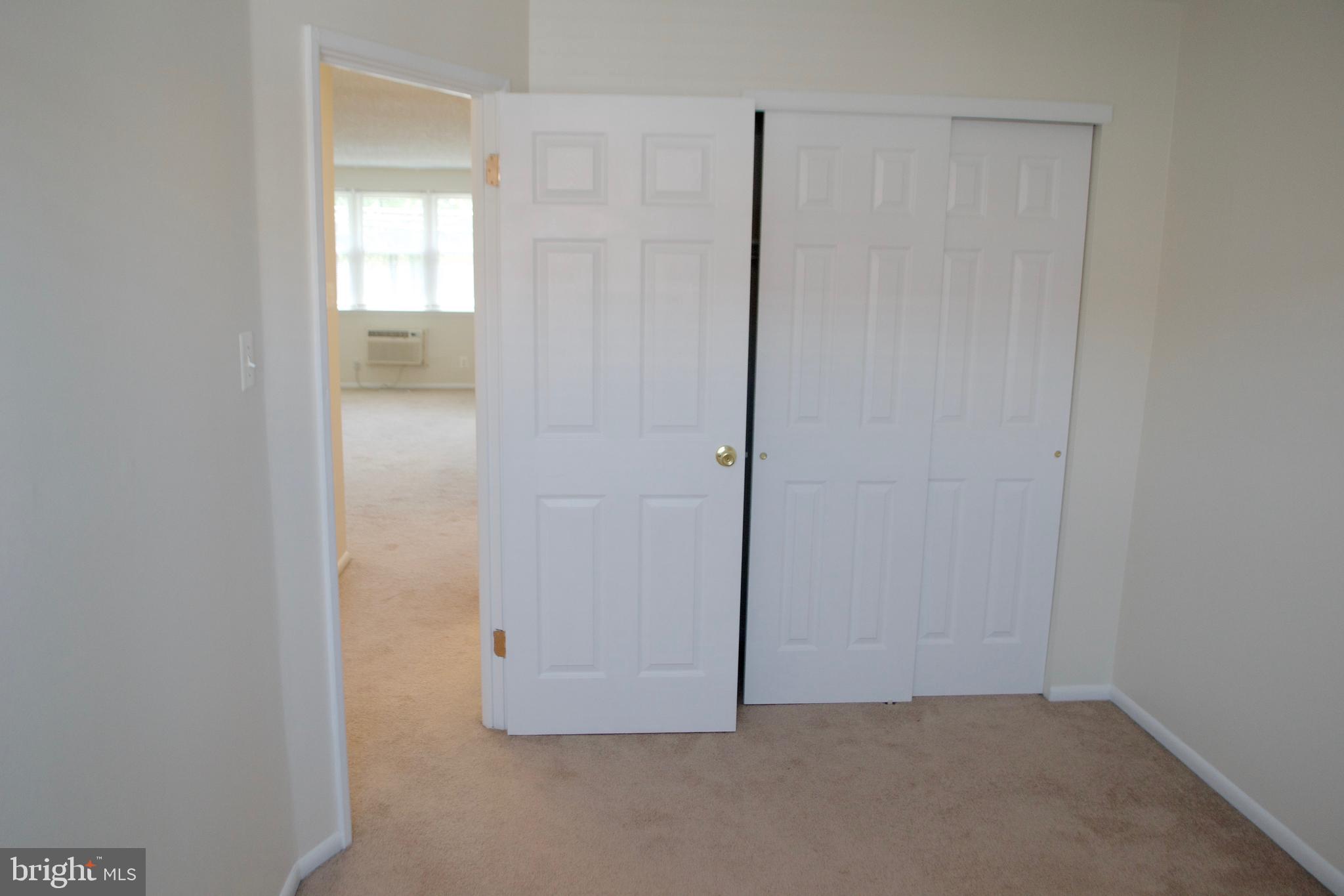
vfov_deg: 47.9
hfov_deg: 67.4
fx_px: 1008
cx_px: 672
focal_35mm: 27
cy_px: 448
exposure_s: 1/80
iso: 400
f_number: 4.5
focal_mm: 18
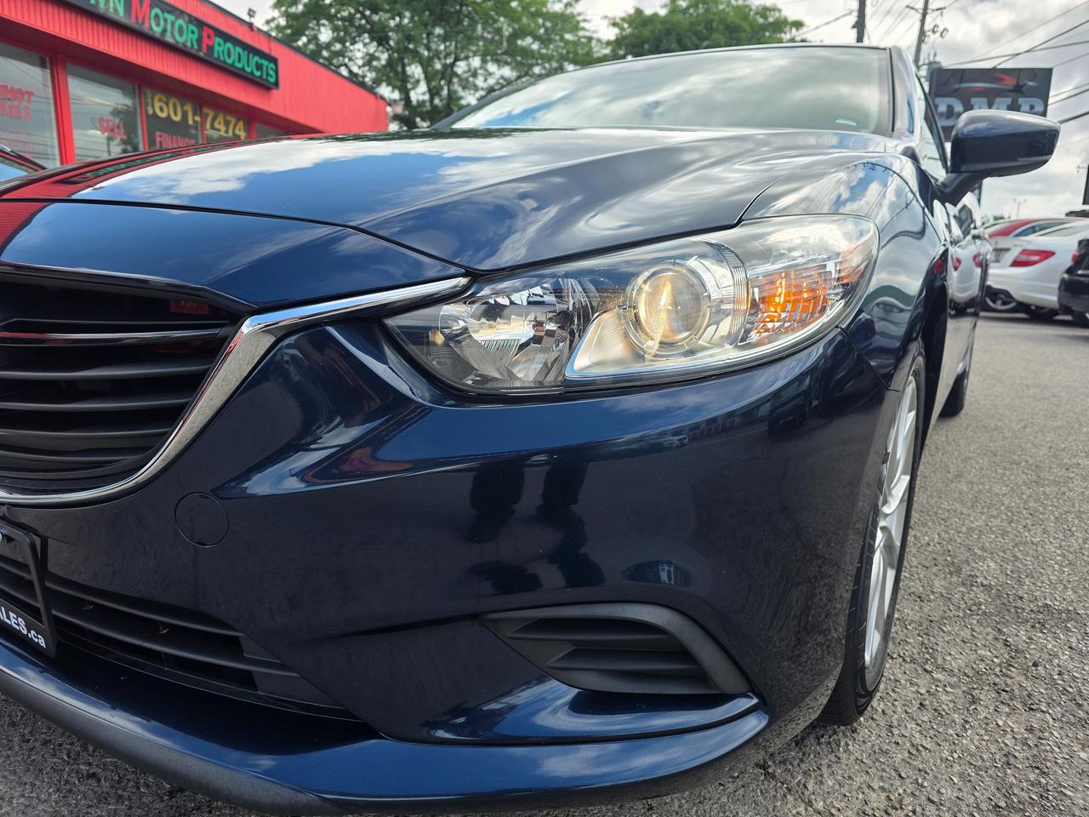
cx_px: 544
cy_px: 408
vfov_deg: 58.9
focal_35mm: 23
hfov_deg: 73.9
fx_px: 724
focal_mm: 6.3
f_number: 1.7
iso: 80
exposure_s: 1/2346
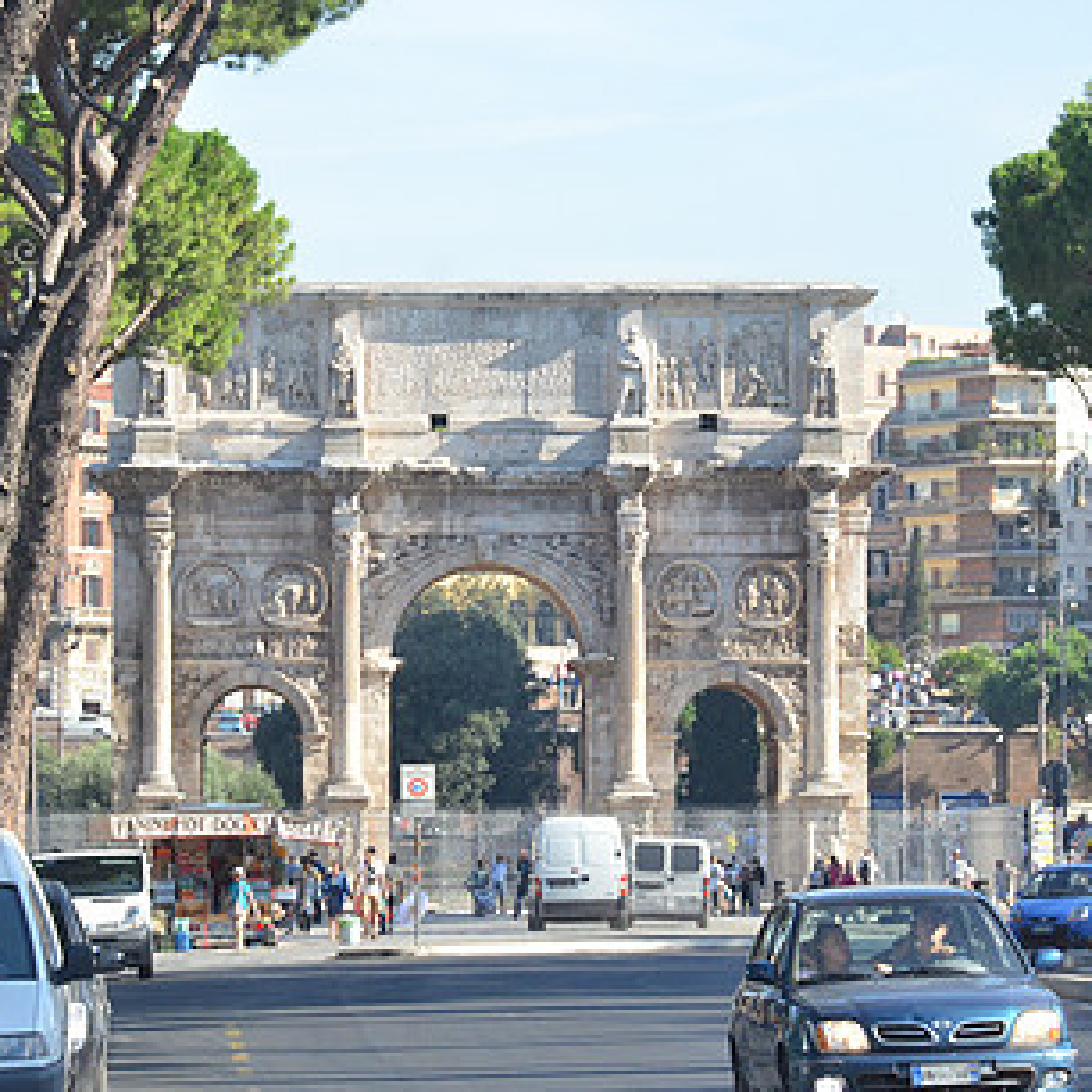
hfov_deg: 8.5
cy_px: 560
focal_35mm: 205
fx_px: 7309
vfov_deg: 8.5
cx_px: 496
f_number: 7.1
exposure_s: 1/800
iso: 1000
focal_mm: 85
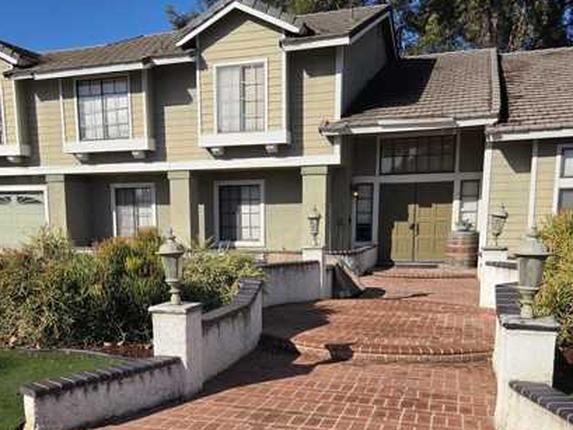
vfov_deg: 39.0
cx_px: 240
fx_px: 596
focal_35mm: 36
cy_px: 304
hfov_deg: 51.1
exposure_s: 1/6409
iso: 80
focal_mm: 5.4
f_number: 1.8
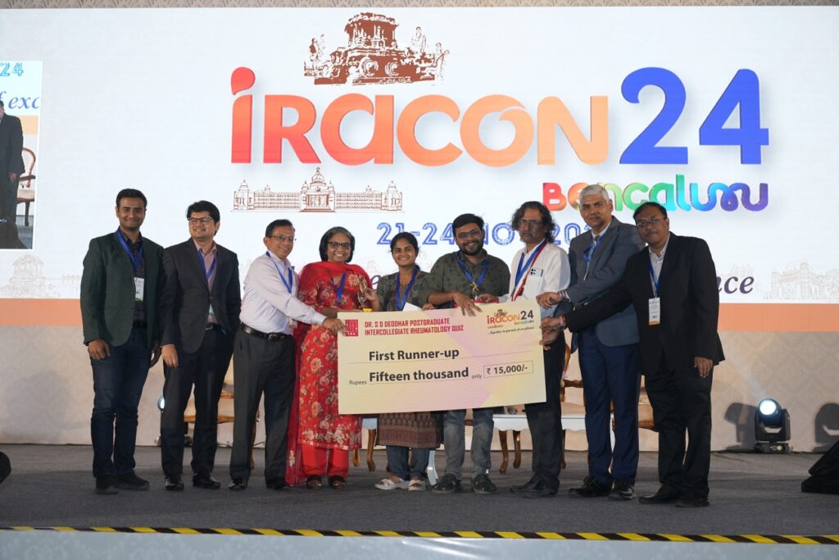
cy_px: 280
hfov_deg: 44.5
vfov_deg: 30.5
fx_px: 1026
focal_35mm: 44
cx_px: 420
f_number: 3.5
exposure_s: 1/160
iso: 1250
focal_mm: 44
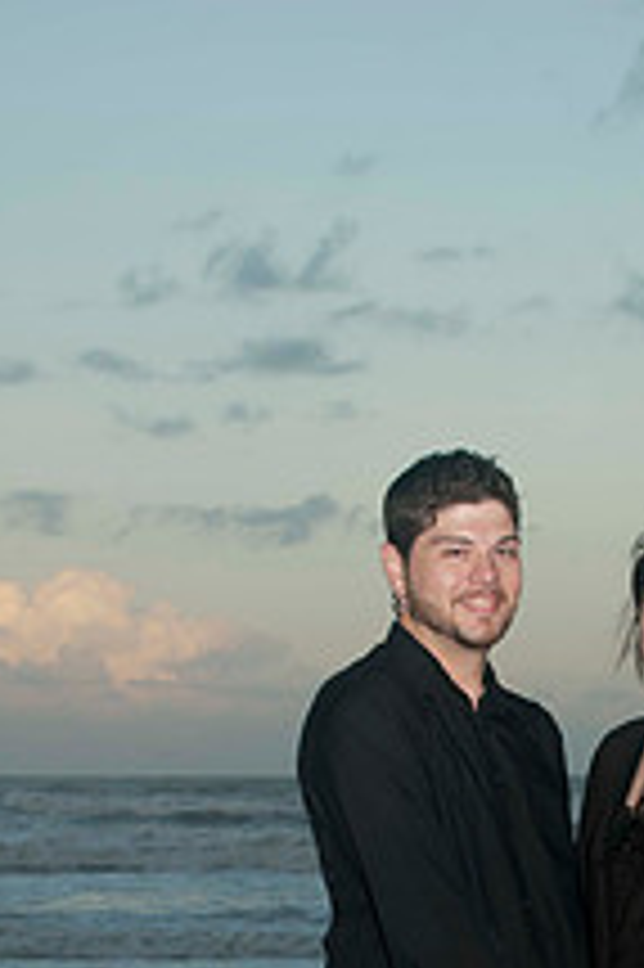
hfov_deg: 12.3
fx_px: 2956
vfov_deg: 18.1
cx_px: 592
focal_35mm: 110
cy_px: 1009
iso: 100
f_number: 5.6
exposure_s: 1/80
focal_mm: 35
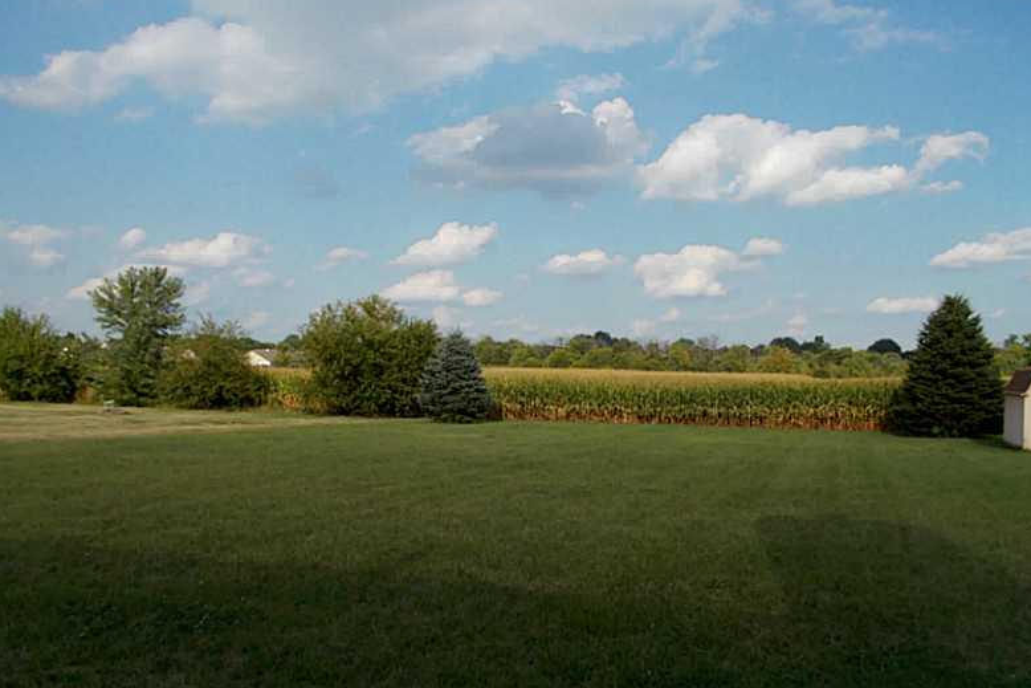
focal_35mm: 31
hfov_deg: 60.3
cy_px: 387
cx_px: 527
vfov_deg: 42.3
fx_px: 888
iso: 80
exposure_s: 1/1000
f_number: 3.3
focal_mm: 4.1
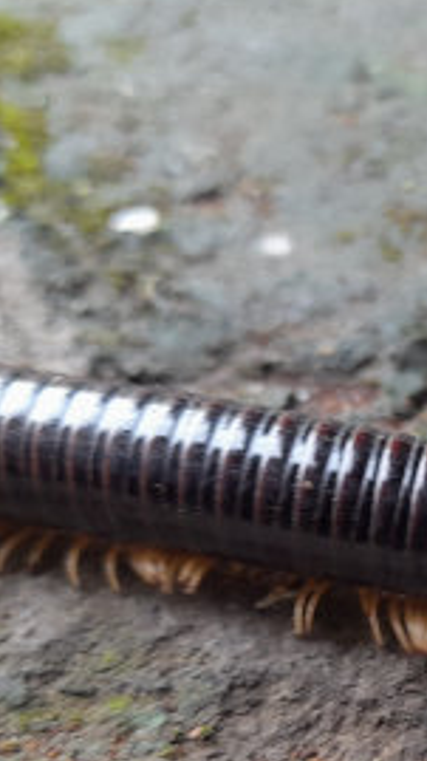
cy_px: 542
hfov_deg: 18.5
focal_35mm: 62
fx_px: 1250
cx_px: 501
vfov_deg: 33.4
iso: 125
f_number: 2
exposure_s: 1/50
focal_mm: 4.6
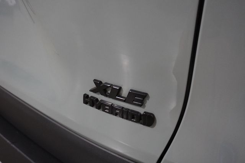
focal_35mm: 36
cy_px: 82
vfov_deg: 36.8
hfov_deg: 53.2
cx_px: 122
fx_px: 245
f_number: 4.5
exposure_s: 1/60
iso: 2500
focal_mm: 24
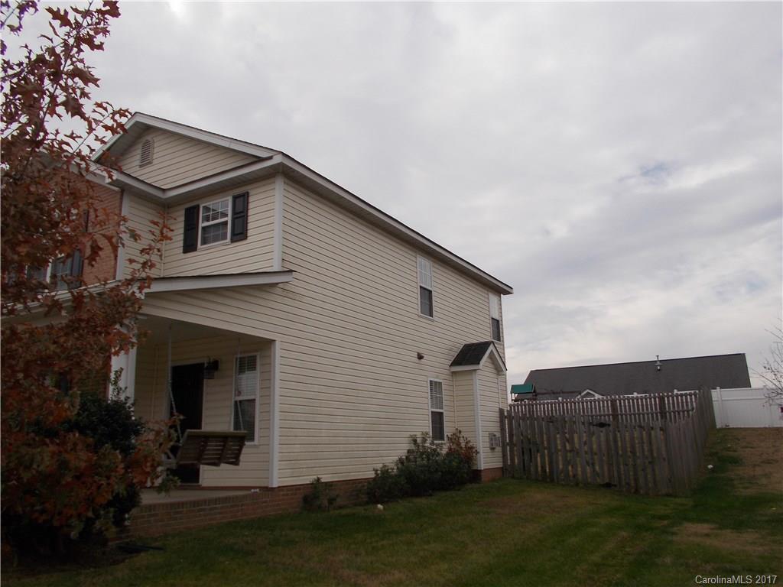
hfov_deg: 60.0
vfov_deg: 46.8
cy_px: 294
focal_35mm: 30
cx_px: 392
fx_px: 679
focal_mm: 5.3
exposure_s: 1/160
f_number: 8.6
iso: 80
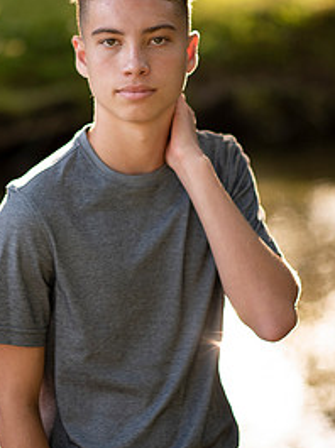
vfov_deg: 14.2
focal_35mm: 139
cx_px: 122
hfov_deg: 10.6
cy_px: 191
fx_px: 1798
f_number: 1.8
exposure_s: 1/250
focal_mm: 85
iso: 125
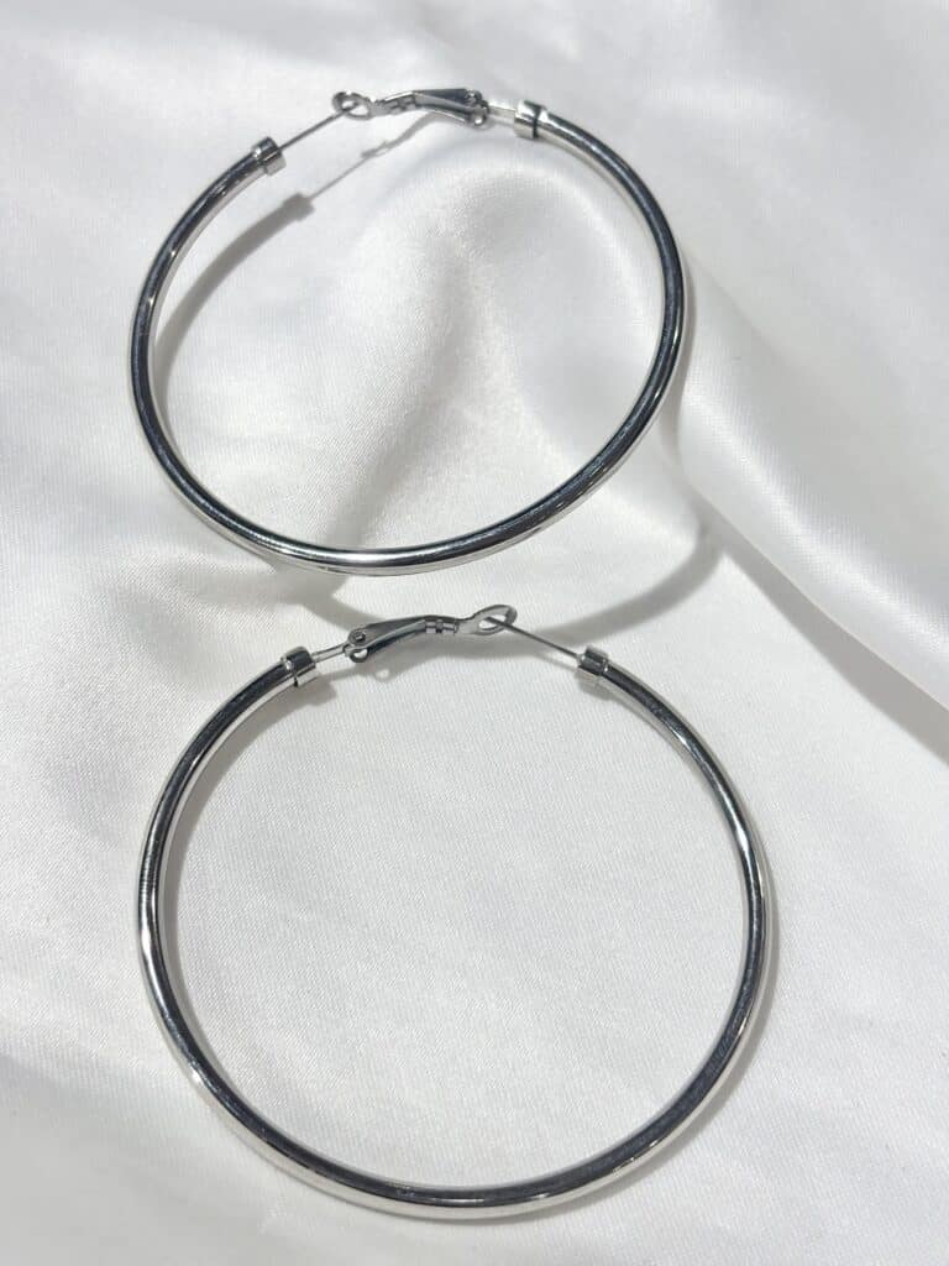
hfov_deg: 28.0
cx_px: 474
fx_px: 1901
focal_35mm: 52
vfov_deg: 36.8
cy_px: 633
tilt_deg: -53.7
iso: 32
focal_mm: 5.96
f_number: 1.6
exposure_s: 1/347
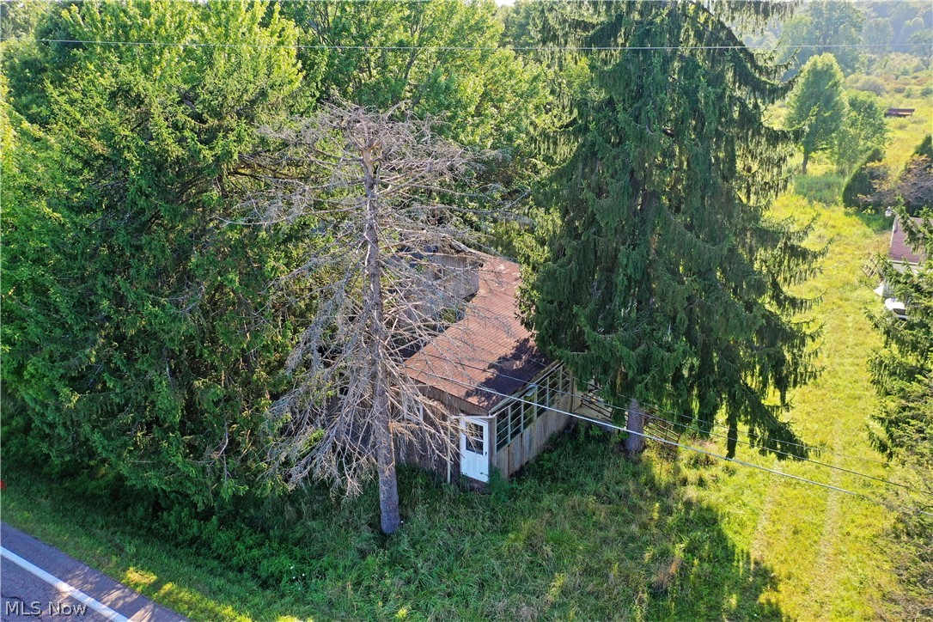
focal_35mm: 28
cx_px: 466
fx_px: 726
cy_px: 311
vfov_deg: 46.4
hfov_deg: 65.5
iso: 100
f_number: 4.5
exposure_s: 1/120
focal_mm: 10.26
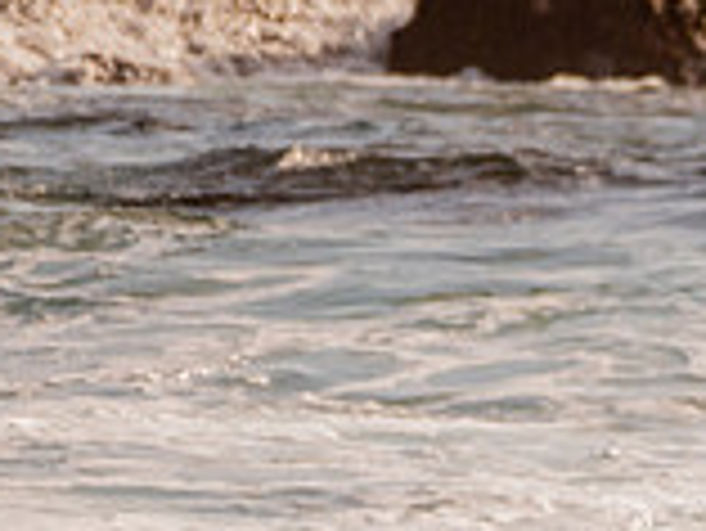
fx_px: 44393
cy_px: 696
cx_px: 921
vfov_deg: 0.7
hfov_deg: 0.9
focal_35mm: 2175
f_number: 5.6
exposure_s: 1/2000
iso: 200
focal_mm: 500
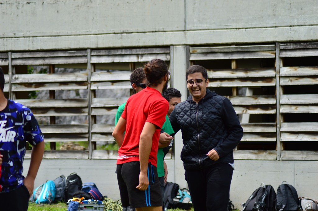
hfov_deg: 11.8
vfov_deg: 7.9
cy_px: 106
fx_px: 1536
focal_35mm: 174
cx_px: 159
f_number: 4.2
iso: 200
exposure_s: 1/1000
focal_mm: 116
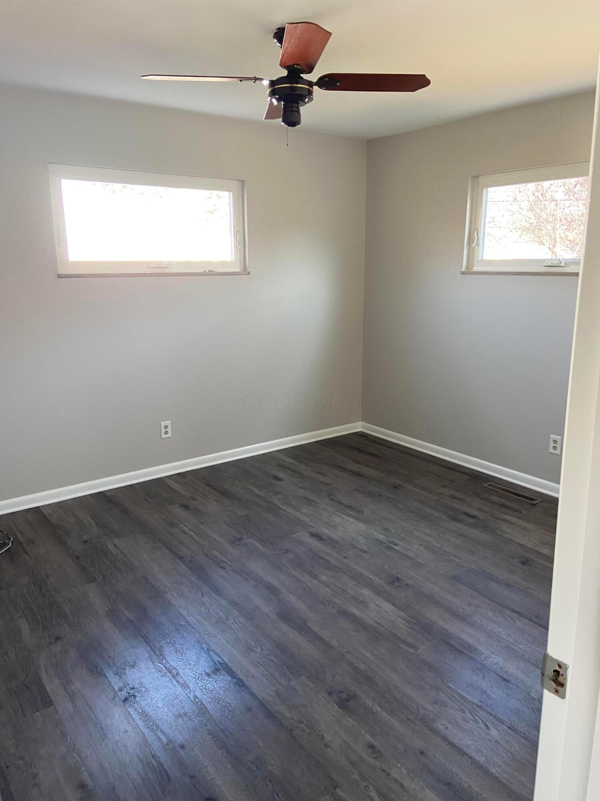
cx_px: 300
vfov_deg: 67.3
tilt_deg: -8.5
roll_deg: -0.2
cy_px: 400
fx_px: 601
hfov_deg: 53.1
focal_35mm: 26
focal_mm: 4.25
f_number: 1.8
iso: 125
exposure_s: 1/60
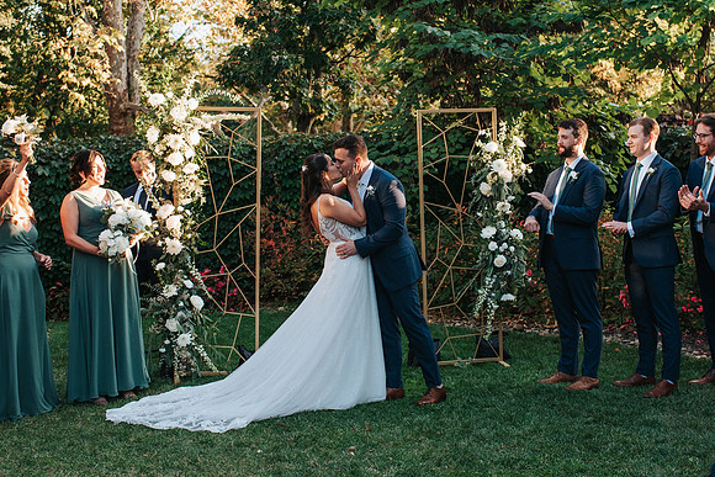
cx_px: 399
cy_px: 238
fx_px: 1125
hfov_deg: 35.2
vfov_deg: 23.9
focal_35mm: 57
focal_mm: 35
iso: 1000
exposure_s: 1/800
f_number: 3.2
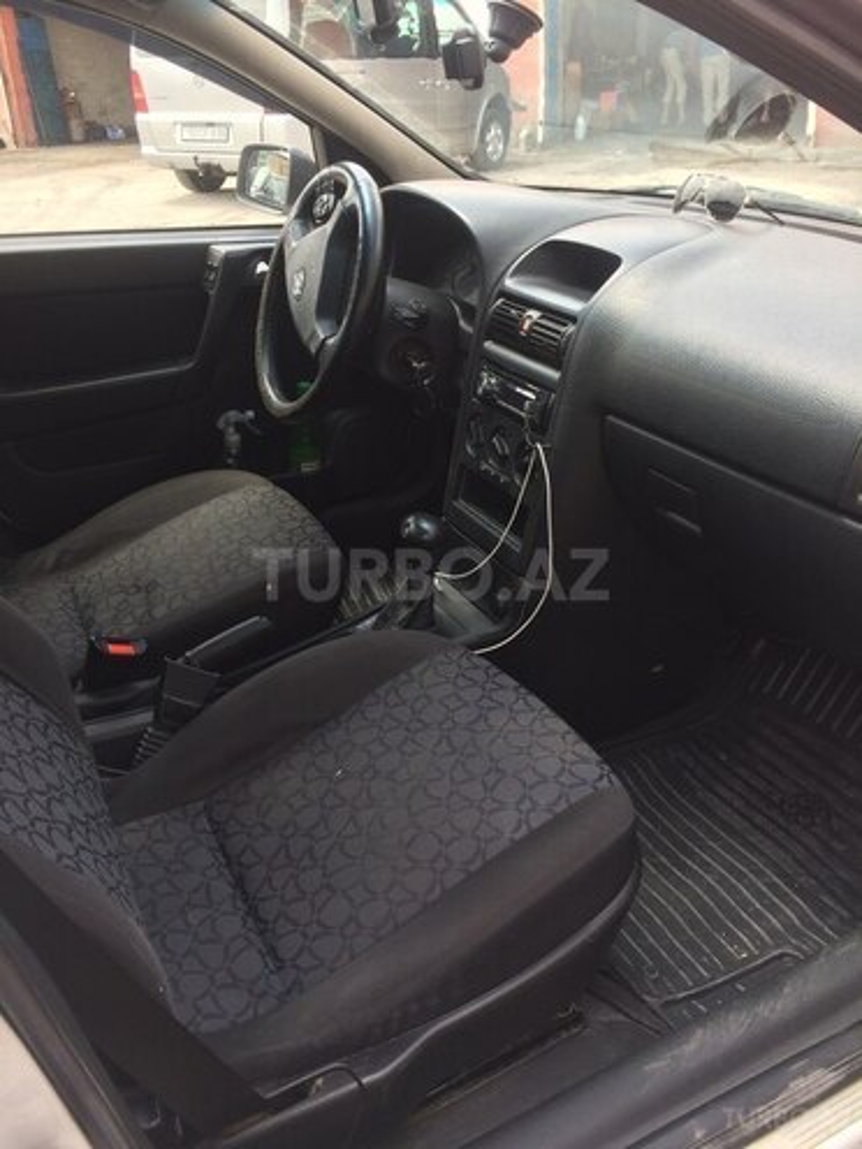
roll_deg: +3.5
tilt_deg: -29.4
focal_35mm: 29
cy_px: 574
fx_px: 963
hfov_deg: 48.2
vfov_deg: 61.7
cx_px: 431
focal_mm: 4.15
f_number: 2.2
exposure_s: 1/215
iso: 32
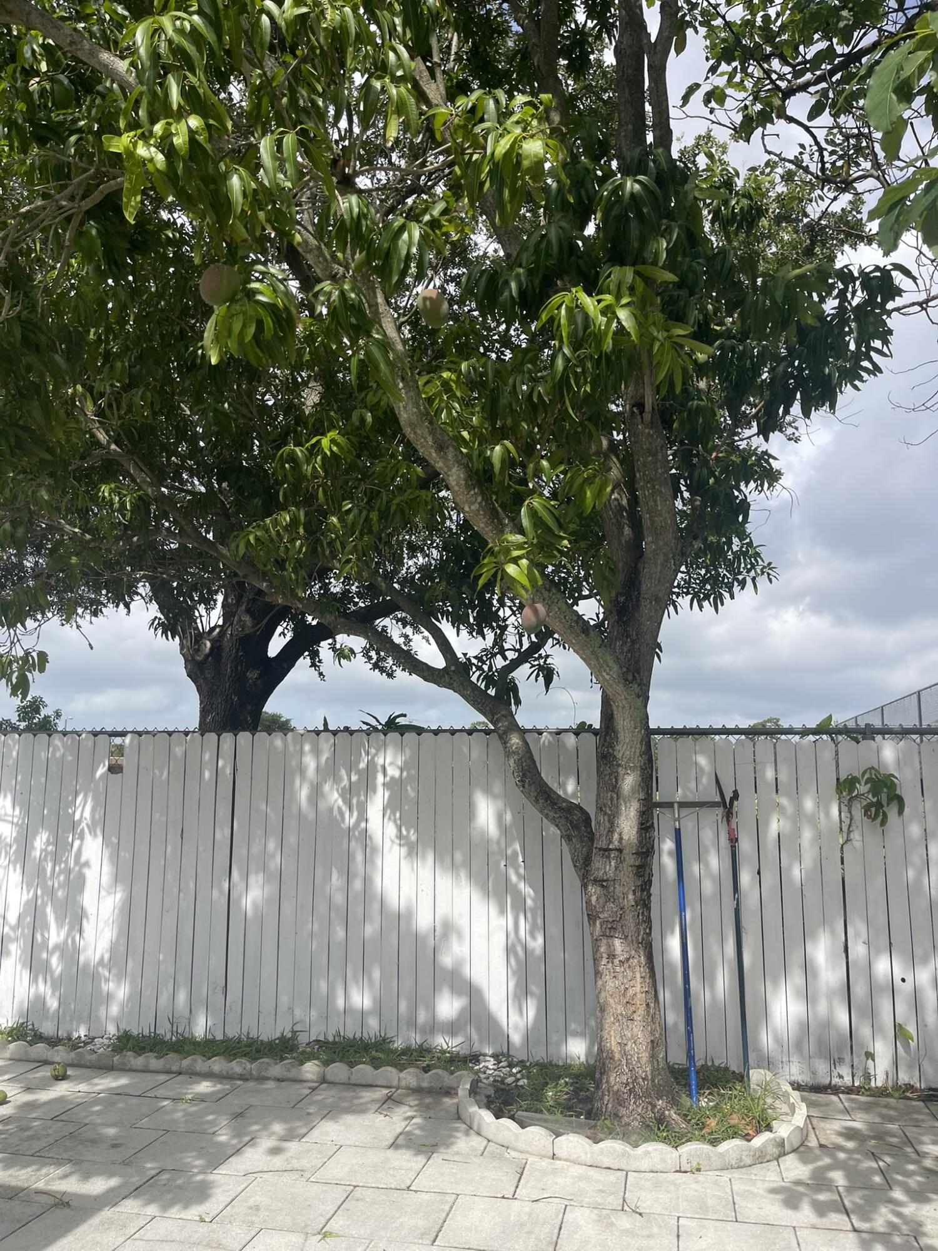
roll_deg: +1.8
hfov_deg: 54.9
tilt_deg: +10.6
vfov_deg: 69.4
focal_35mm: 25
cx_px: 469
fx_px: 903
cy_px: 626
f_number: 1.6
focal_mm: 5.1
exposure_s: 1/3257
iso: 32
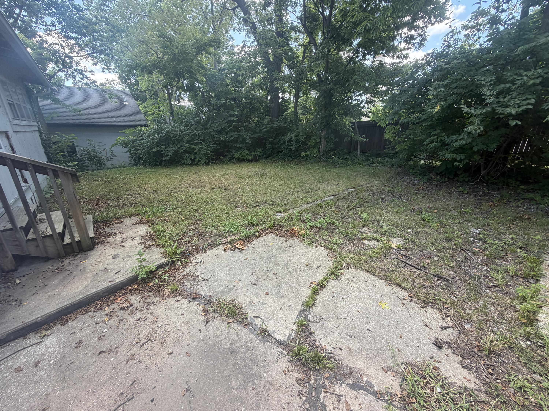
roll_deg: +1.2
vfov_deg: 85.7
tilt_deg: -20.2
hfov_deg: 102.1
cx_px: 274
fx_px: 222
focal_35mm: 14
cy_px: 206
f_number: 2.2
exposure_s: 1/144
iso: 64
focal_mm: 2.22
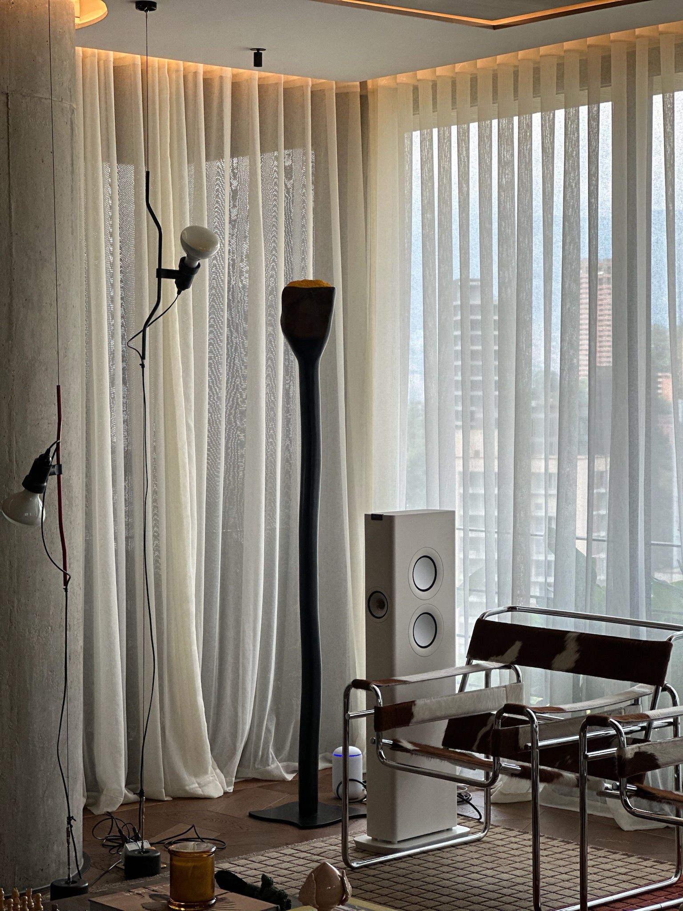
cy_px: 456
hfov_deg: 19.1
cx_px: 342
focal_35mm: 77
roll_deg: +0.1
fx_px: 2026
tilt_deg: -1.0
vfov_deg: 25.3
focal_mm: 9
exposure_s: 1/120
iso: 50
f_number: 2.8
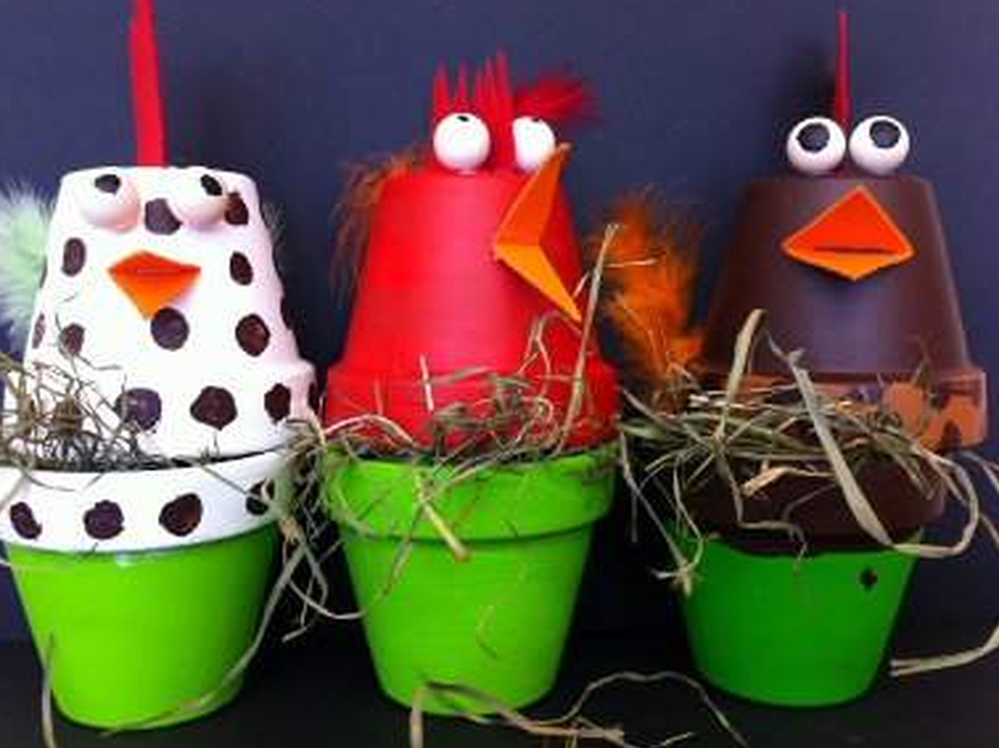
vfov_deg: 38.6
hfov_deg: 50.1
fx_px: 1067
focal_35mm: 37
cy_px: 366
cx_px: 476
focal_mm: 3.85
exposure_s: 1/15
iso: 80
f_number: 2.8
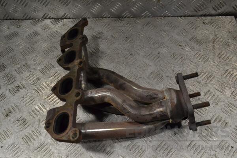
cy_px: 79
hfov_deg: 57.2
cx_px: 118
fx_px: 217
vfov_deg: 40.0
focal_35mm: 33
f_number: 10
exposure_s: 1/400
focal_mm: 22
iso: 3200
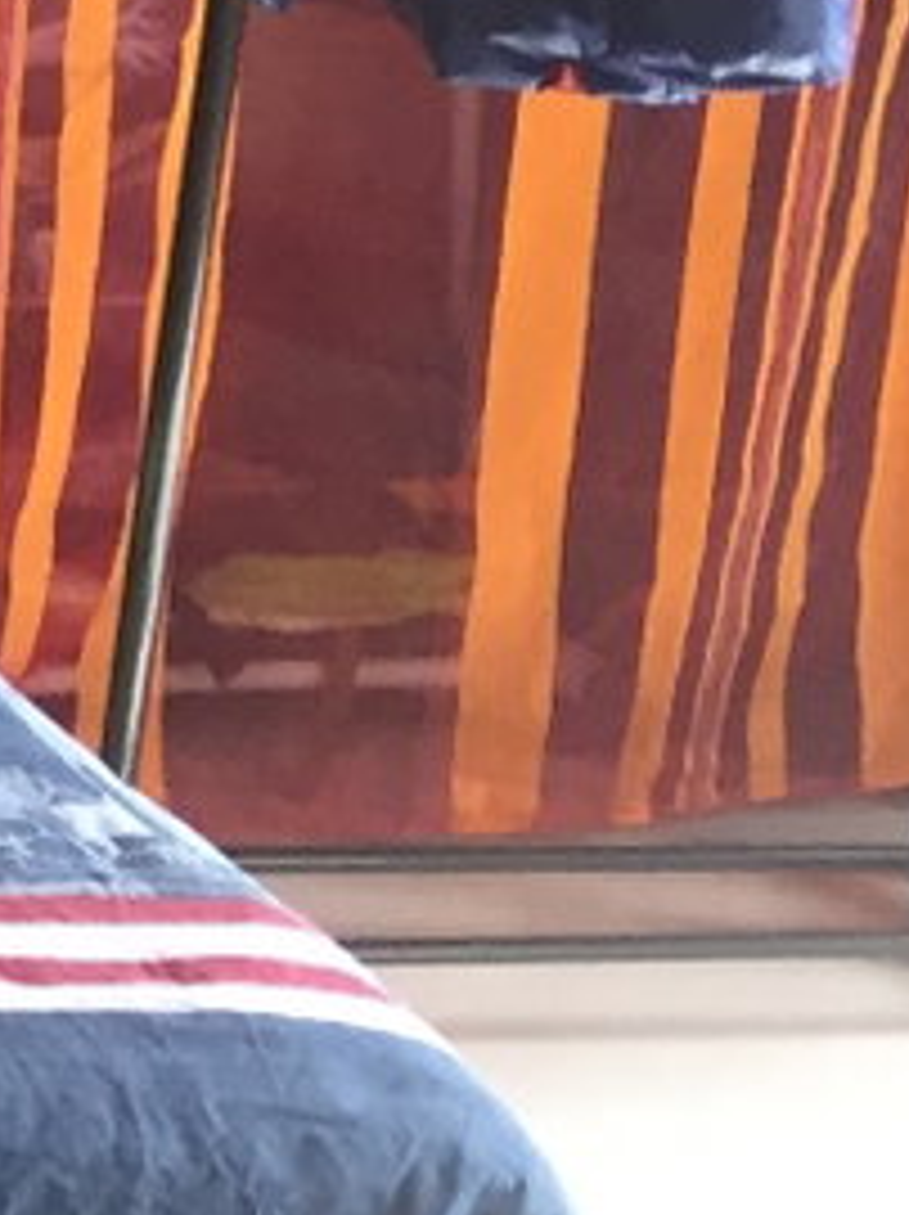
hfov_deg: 7.0
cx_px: -2421
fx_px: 6032
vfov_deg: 11.4
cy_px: -68
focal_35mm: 172
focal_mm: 4.15
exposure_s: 1/33
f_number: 2.2
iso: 50
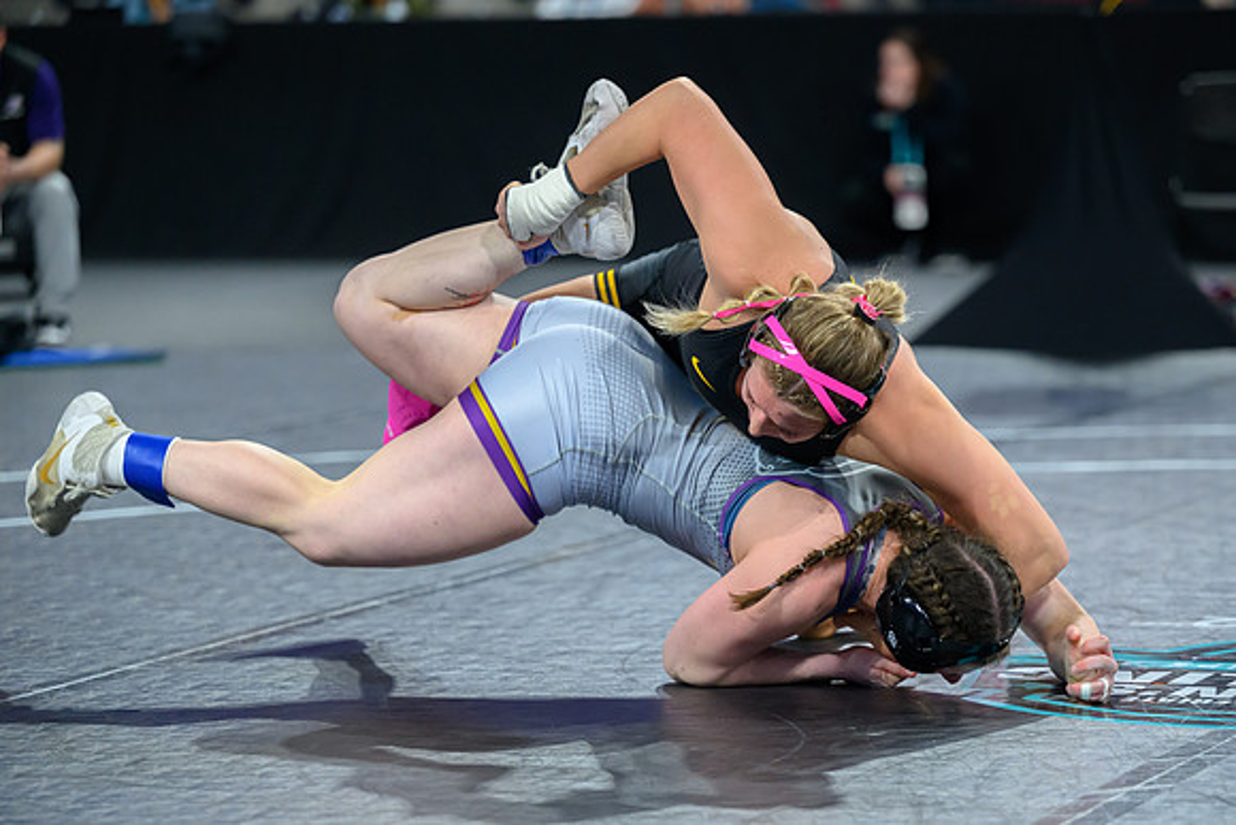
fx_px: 5026
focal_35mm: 146
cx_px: 708
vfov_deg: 9.4
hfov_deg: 14.0
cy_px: 479
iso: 3200
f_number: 2.8
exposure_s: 1/800
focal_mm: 125
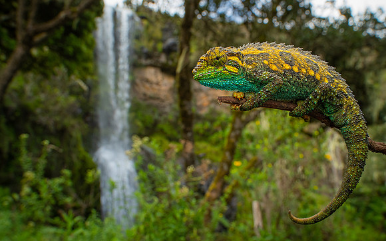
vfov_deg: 50.7
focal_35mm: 24
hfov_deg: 74.5
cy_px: 132
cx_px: 203
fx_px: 254
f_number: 4
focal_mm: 15
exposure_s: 1/100
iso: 400
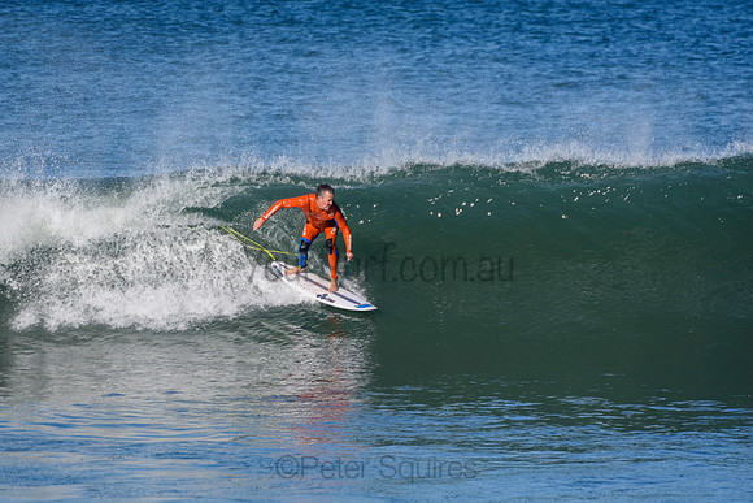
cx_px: 376
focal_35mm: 750
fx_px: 15690
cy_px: 252
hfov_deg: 2.7
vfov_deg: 1.8
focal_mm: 500
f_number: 5.6
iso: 320
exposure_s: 1/2000
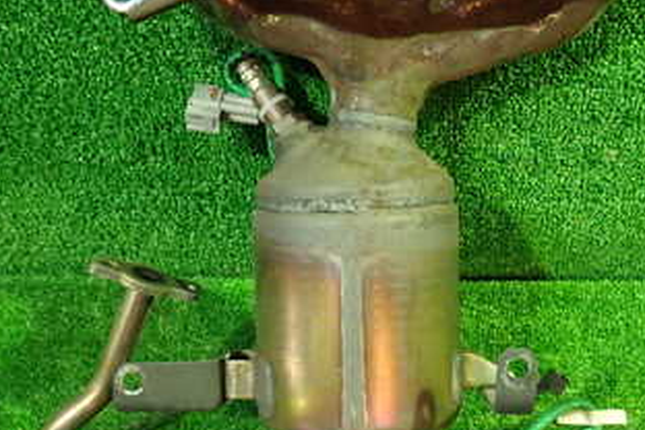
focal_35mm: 60
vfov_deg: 22.6
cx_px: 366
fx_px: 1075
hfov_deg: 33.4
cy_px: 232
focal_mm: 5.4
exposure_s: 1/30
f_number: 2.3
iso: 800
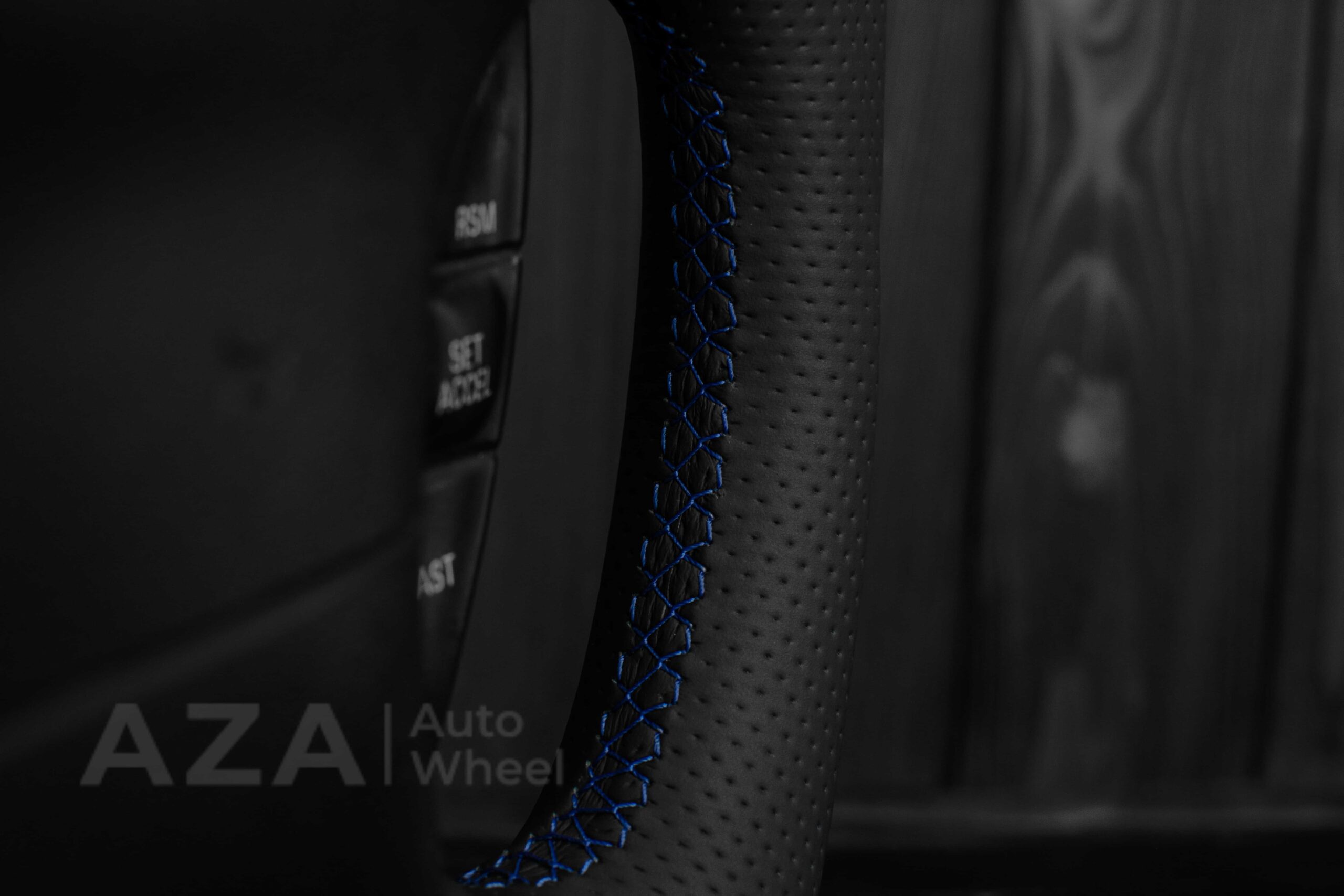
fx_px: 1960
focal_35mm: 52
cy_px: 448
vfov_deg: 25.8
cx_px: 672
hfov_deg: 37.8
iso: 500
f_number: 6.3
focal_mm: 35
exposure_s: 1/125
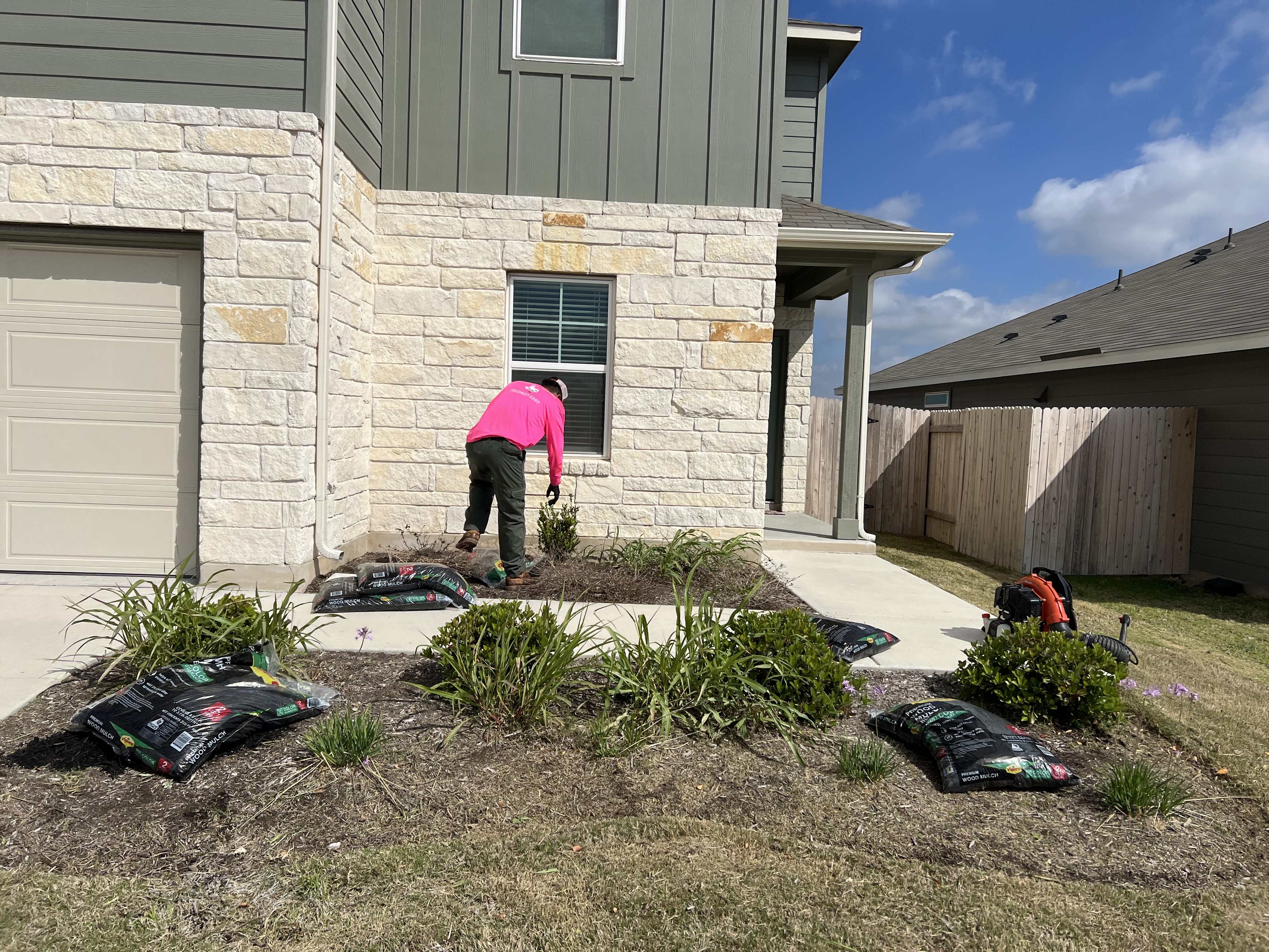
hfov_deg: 67.3
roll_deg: -1.4
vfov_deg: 53.1
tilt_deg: -1.6
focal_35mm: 26
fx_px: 953
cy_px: 476
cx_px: 634
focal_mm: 5.7
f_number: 1.5
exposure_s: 1/11364
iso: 50
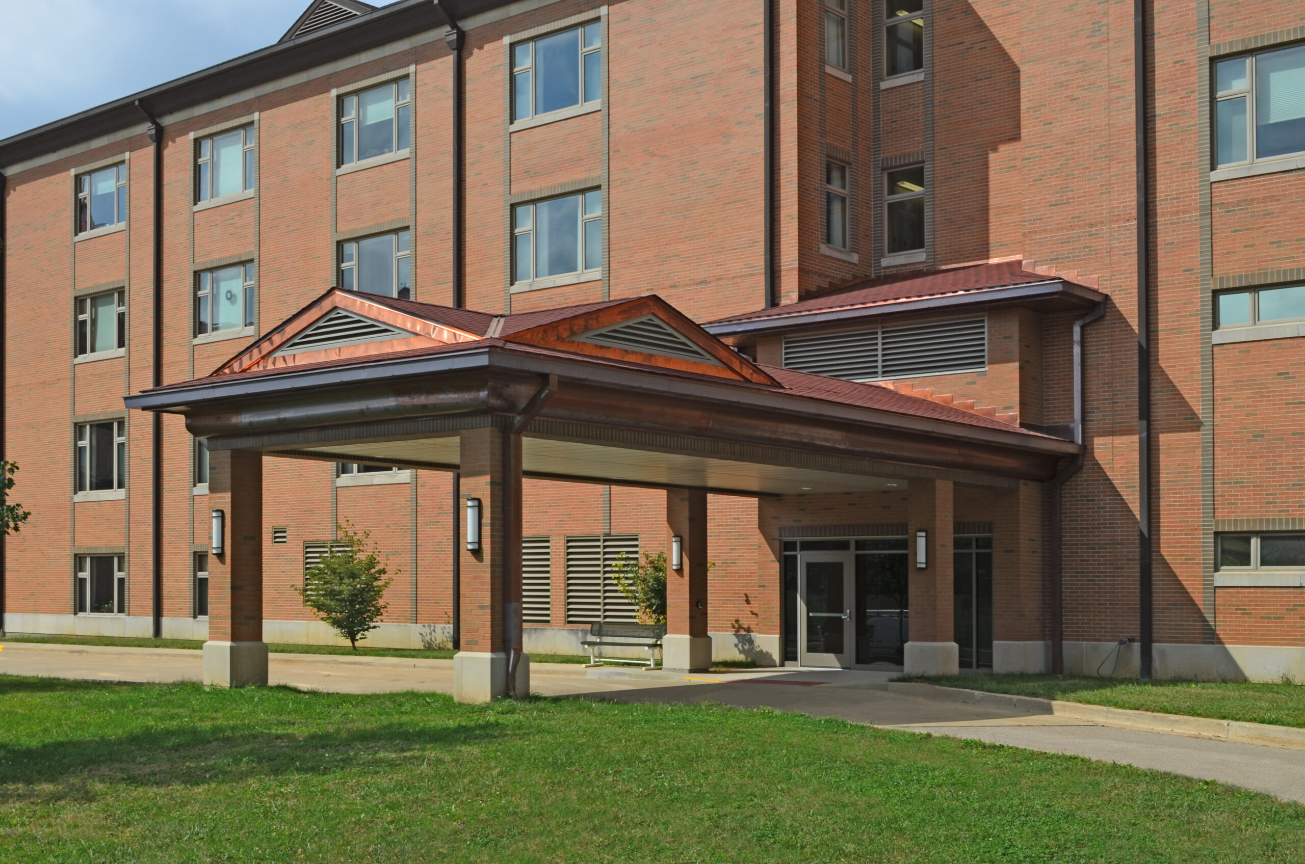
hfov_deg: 43.7
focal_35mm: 45
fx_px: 1628
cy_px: 432
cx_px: 652
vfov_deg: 29.7
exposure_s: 1/160
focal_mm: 30
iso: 100
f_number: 11
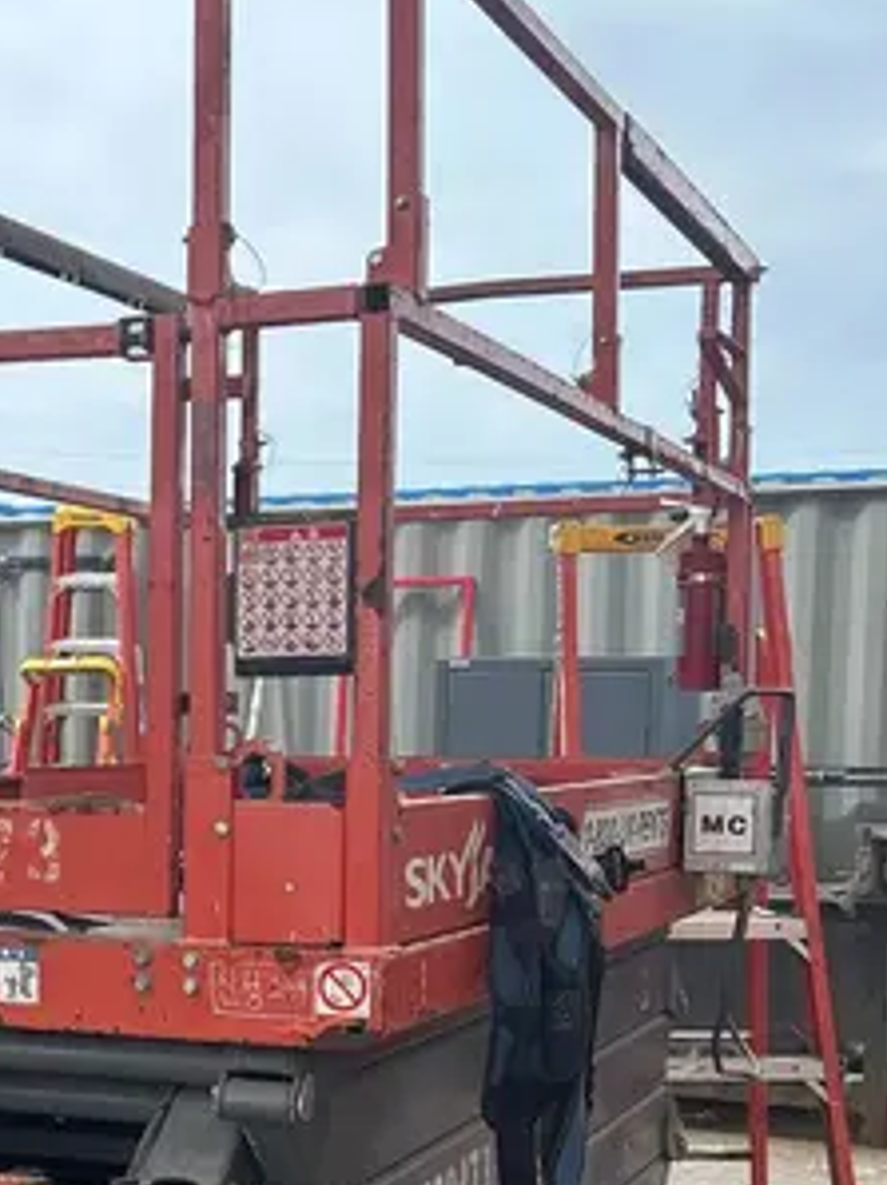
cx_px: 40
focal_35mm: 64
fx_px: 2190
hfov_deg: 22.2
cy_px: 889
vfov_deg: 29.8
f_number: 1.5
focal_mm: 5.7
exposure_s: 1/2299
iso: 50
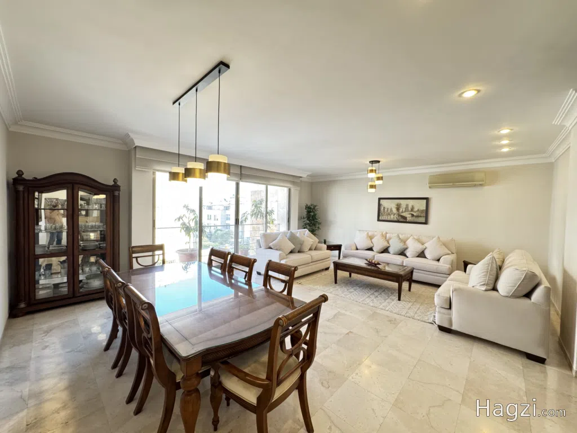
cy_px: 216
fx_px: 233
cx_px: 288
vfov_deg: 85.7
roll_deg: -1.4
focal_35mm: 14
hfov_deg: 102.1
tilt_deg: -2.2
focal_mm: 2.22
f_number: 2.2
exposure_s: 1/99
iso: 320
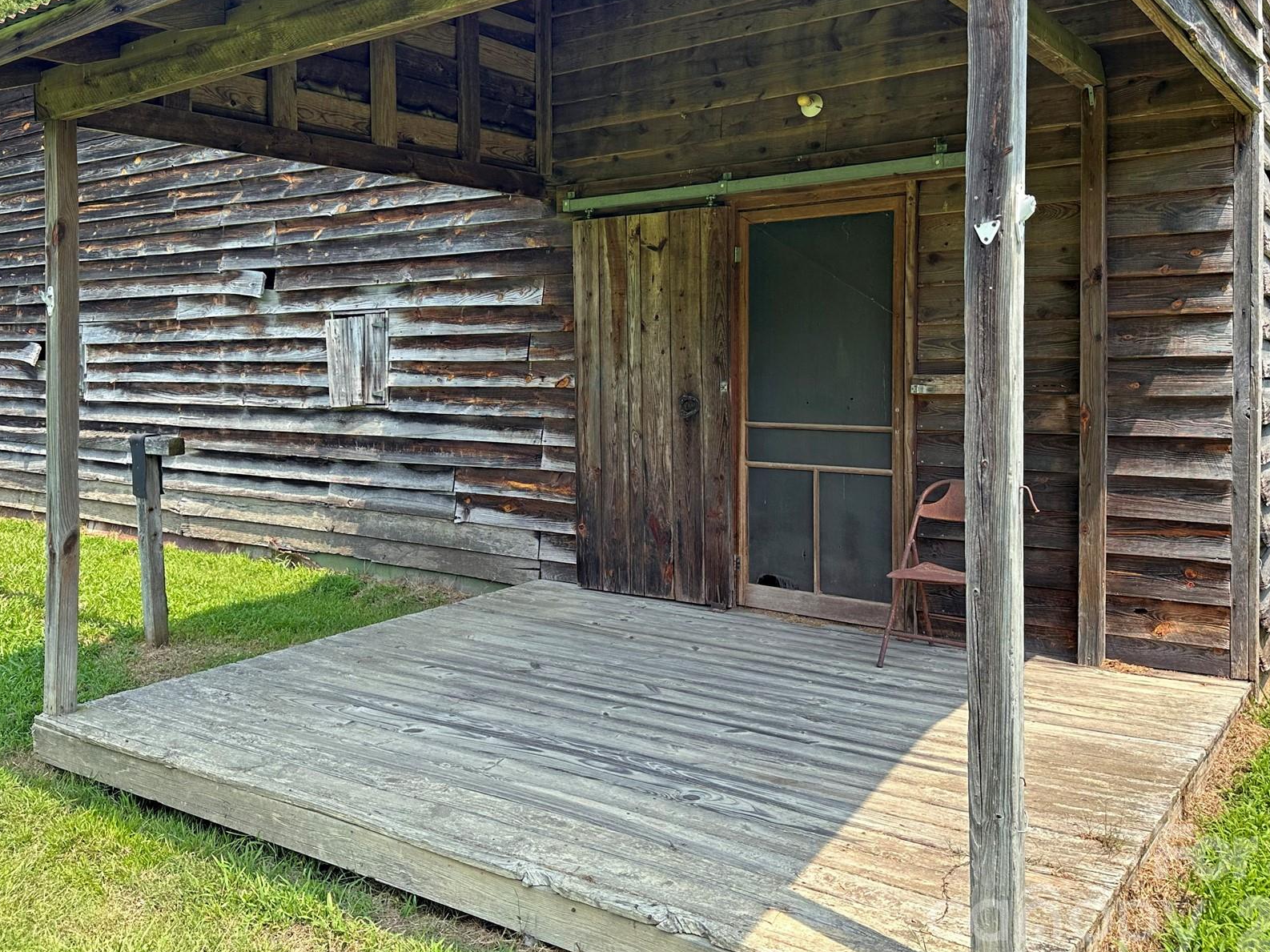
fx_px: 1137
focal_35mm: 31
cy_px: 366
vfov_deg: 45.1
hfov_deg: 58.3
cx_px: 589
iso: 80
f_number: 1.78
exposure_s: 1/1157
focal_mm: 6.86
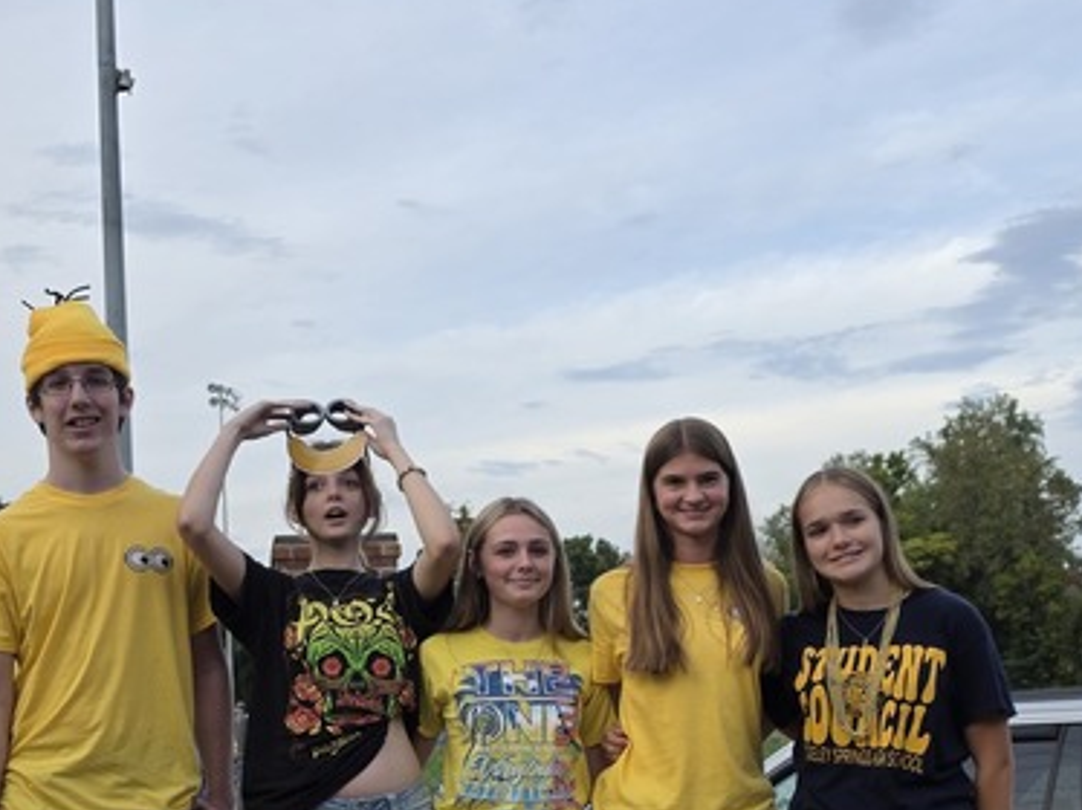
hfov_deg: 30.7
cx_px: 541
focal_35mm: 63
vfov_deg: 23.0
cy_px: 608
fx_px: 1968
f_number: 1.4
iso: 20
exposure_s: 1/359
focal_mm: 6.5
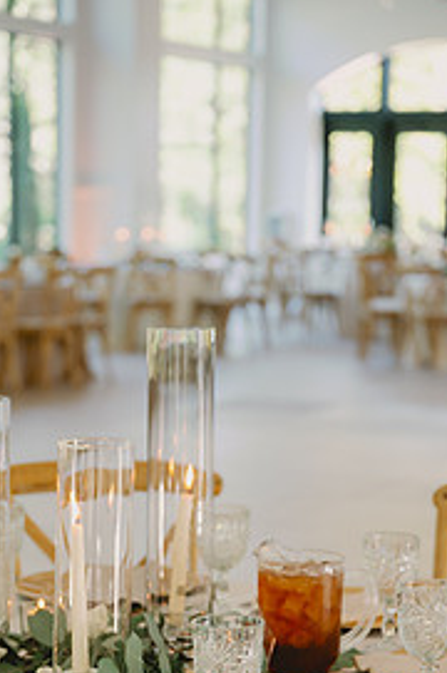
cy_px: 551
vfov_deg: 20.6
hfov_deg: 13.9
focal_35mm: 98
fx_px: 1830
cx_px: 200
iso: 250
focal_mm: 59
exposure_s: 1/125
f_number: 2.8
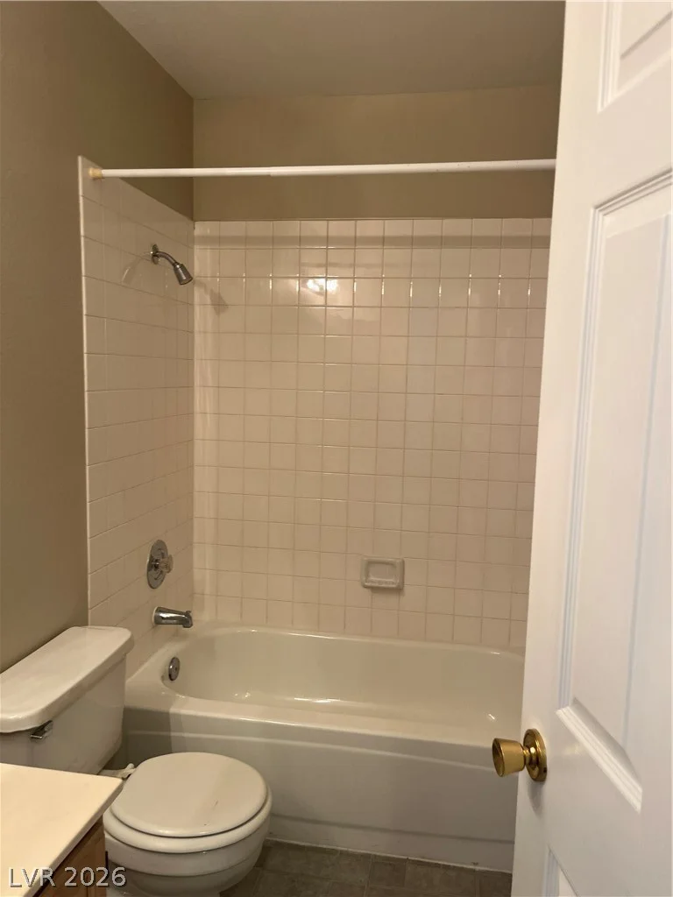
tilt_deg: -9.6
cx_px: 336
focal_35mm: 26
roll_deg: +0.1
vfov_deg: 67.3
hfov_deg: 53.1
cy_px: 448
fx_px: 674
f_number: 1.6
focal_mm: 5.1
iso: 80
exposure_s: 1/60
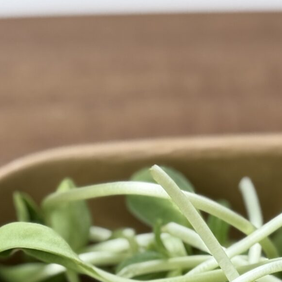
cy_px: 569
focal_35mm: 188
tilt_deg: -63.4
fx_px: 1733
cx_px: 311
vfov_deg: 8.8
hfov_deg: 9.2
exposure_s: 1/794
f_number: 1.78
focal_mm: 6.76
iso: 80
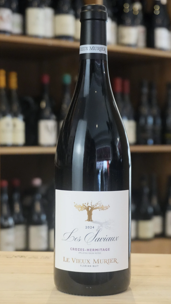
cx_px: 93
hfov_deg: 17.6
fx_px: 552
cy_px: 152
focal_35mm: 69
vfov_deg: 30.8
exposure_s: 1/160
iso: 6400
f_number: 5.6
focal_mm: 43
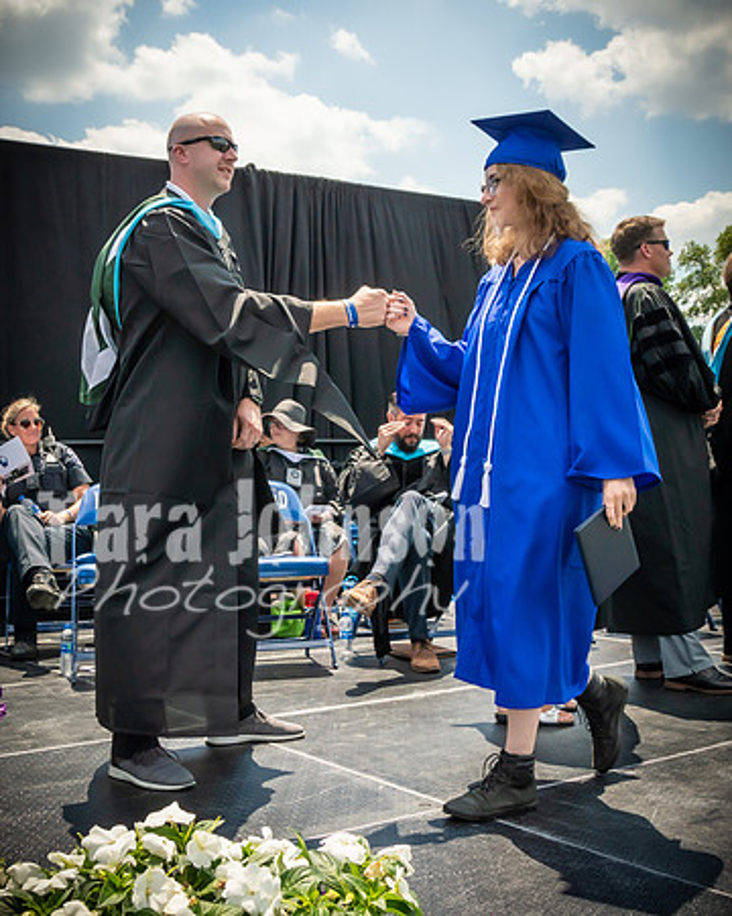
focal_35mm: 41
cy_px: 399
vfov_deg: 45.2
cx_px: 336
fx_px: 1098
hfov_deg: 36.9
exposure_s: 1/800
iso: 200
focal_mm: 17
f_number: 7.1
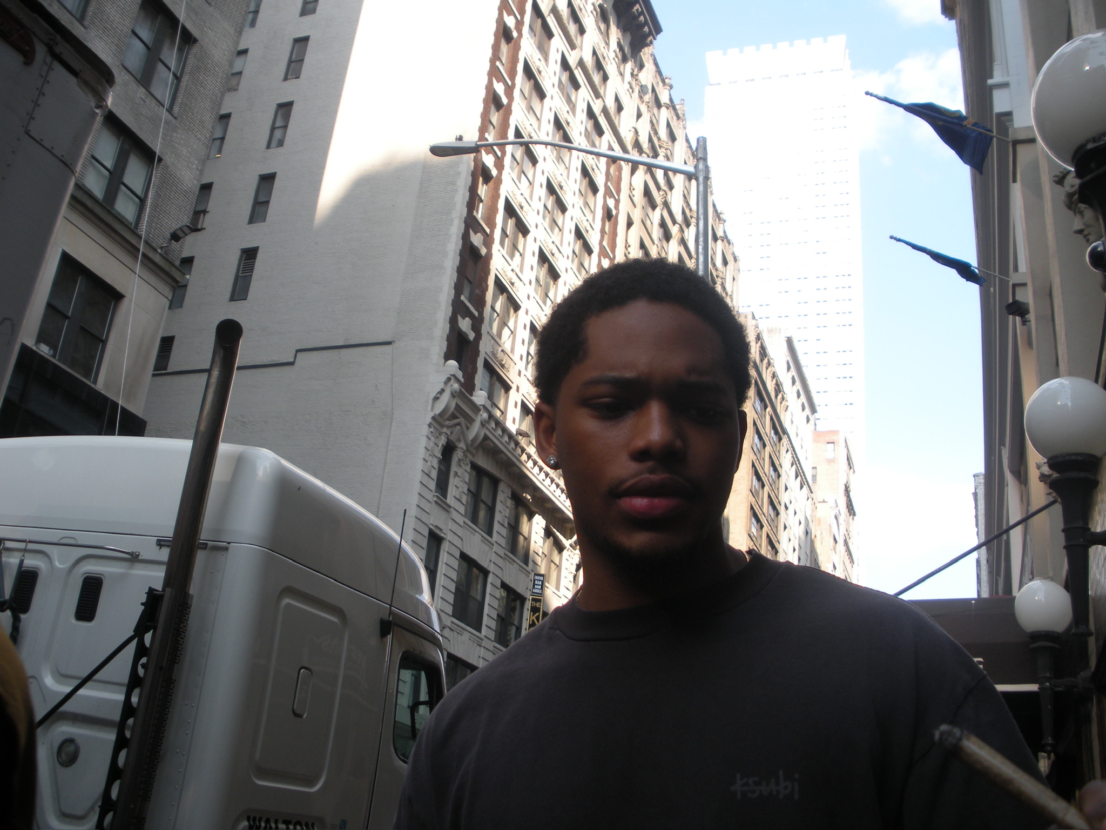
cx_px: 553
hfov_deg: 51.4
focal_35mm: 36
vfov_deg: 39.7
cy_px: 415
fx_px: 1150
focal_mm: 6.3
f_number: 3.5
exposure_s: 1/176
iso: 64
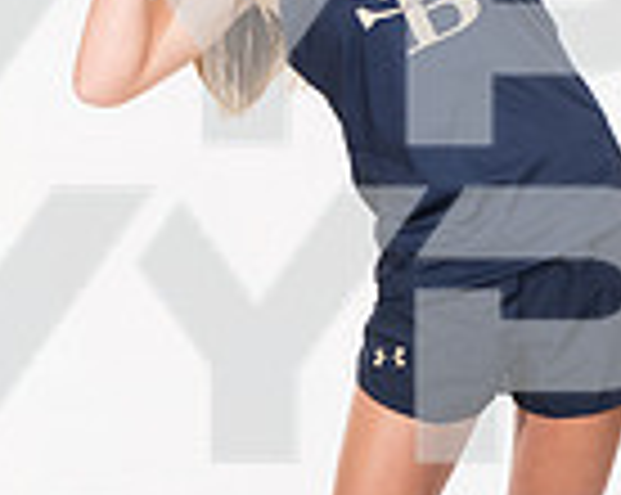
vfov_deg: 11.4
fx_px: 2478
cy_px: 328
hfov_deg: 14.3
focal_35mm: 135
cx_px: 364
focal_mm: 44
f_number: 8
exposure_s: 1/500
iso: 800
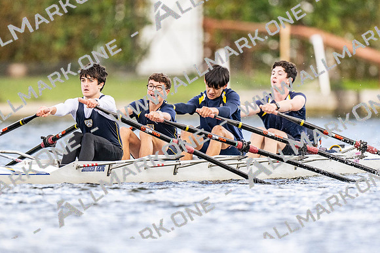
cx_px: 190
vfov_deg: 1.5
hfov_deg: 2.3
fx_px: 9507
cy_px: 126
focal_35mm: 900
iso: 1000
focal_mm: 600
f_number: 4
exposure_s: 1/2500
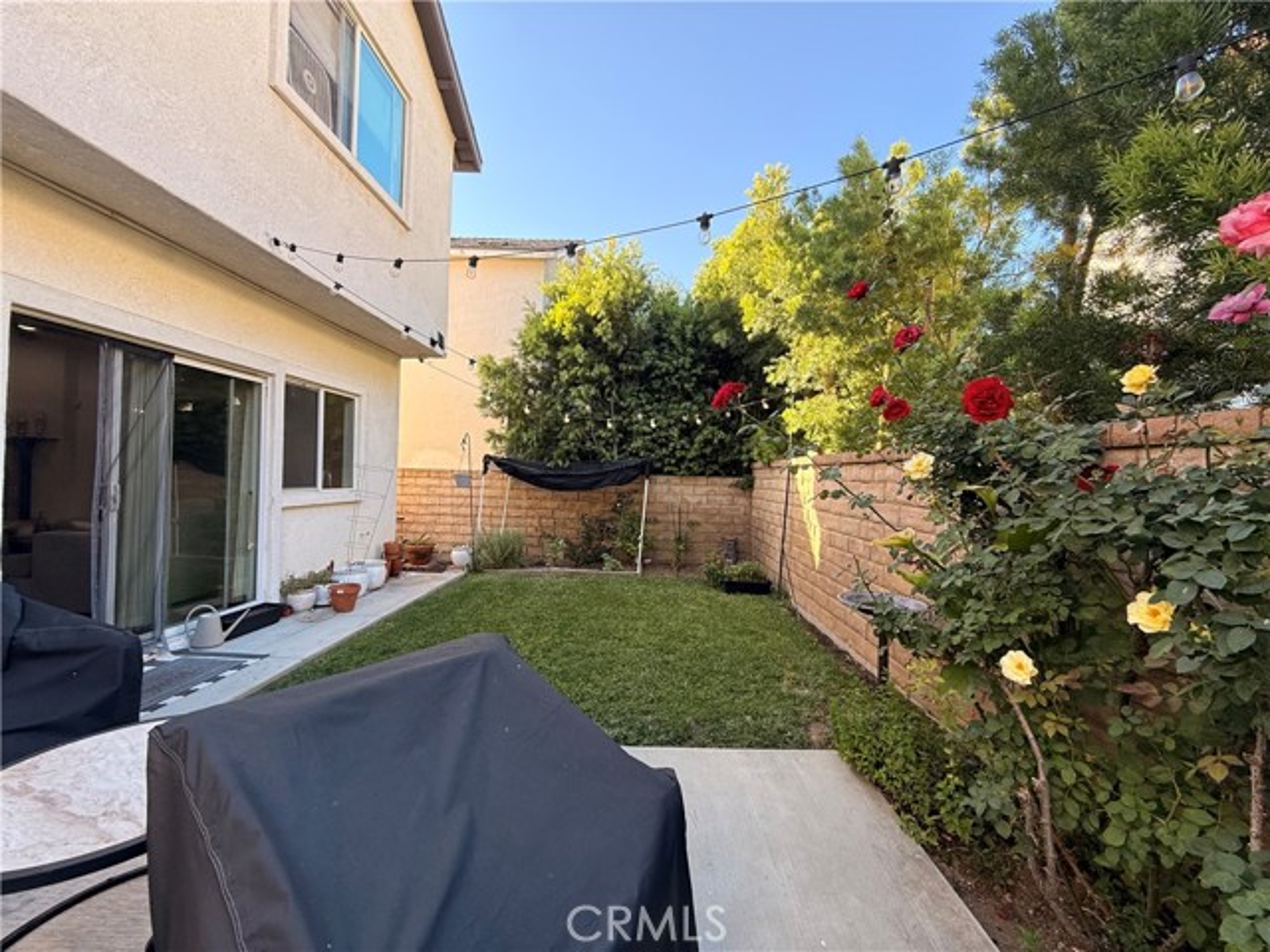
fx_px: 514
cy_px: 476
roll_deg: -1.9
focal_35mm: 14
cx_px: 635
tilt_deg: +0.1
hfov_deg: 102.1
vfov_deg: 85.7
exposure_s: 1/183
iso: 64
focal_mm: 2.22
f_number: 2.2
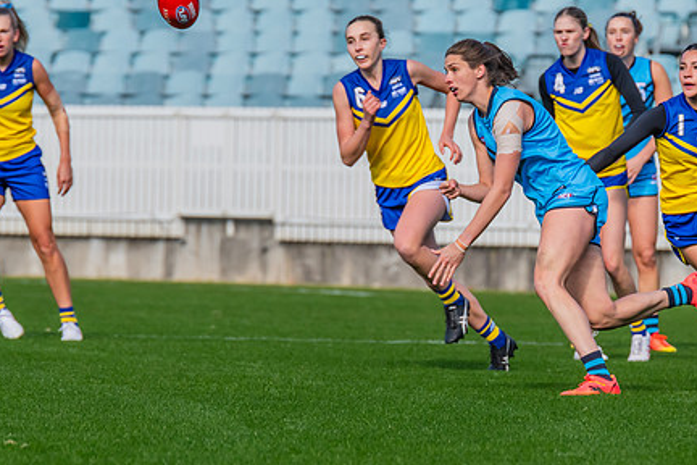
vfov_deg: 2.1
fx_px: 12681
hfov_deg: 3.1
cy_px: 213
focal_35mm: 655
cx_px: 483
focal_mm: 420
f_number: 8
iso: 800
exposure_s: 1/1250
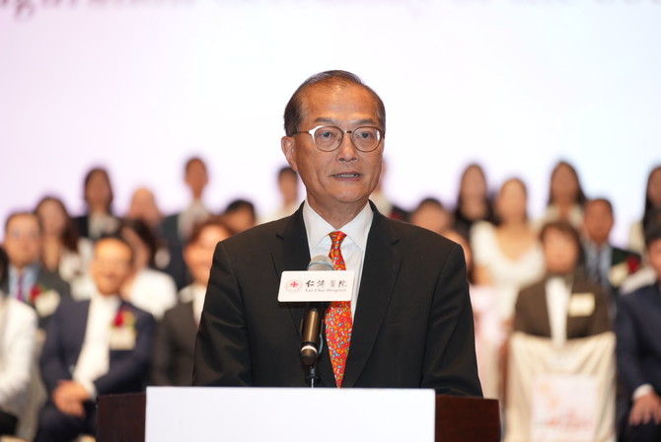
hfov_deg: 15.2
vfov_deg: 10.2
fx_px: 2481
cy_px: 221
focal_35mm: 135
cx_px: 330
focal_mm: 135
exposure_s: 1/125
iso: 640
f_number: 2.8
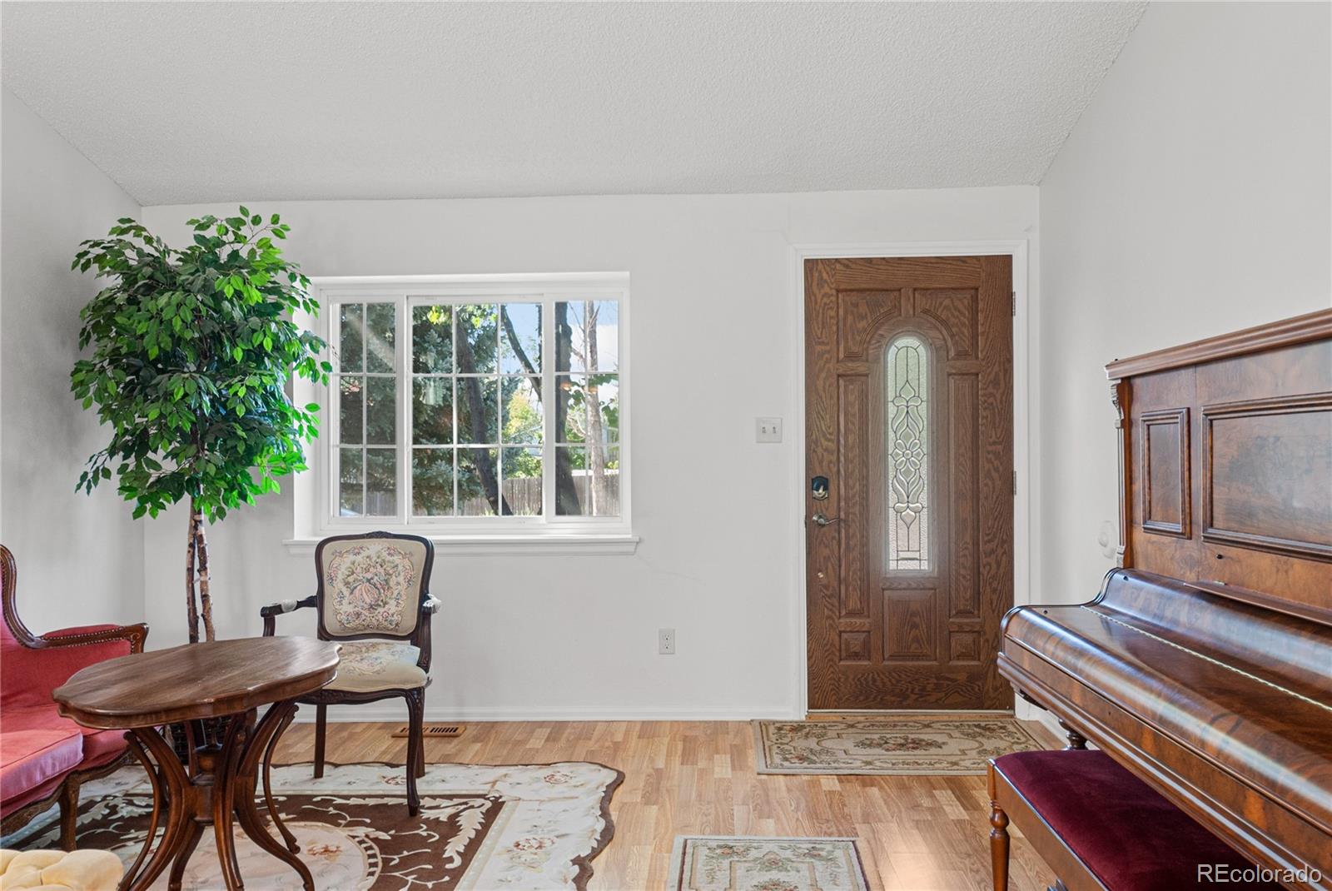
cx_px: 666
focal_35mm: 28
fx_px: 1055
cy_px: 446
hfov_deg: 64.5
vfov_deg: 45.8
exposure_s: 1/5
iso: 200
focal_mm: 19
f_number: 4.5
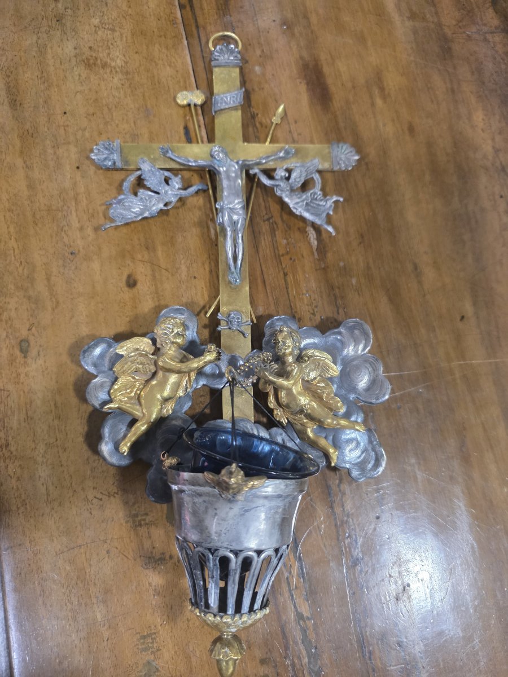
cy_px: 338
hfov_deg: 58.9
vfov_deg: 73.9
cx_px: 254
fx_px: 450
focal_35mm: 23
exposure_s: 1/100
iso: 400
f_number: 1.7
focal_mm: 6.3
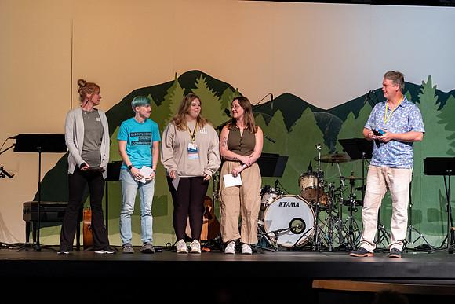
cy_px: 152
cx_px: 228
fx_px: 1719
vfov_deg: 10.1
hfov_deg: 15.1
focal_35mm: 136
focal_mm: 90.6
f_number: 2.8
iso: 800
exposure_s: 1/140
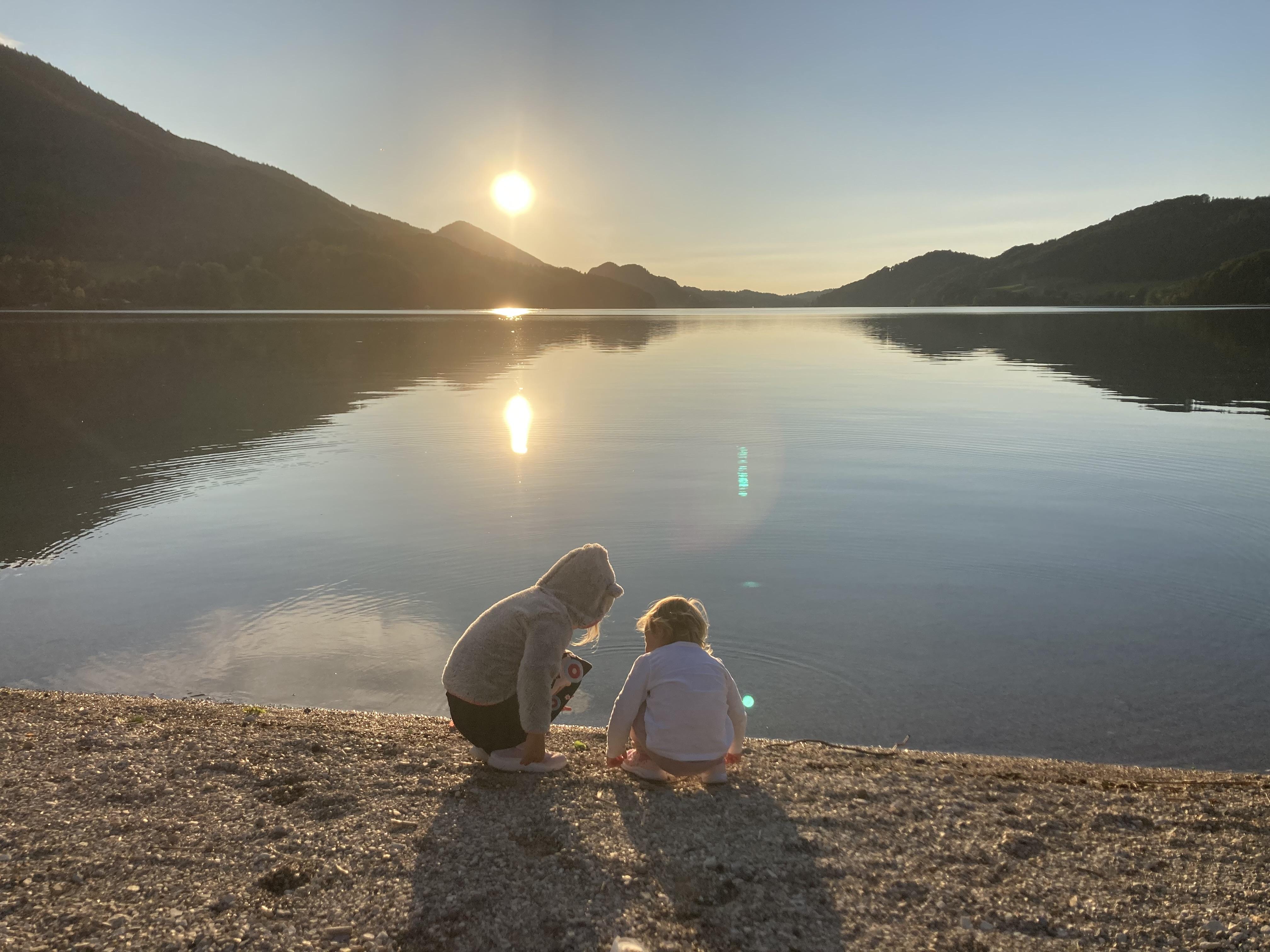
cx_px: 635
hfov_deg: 63.4
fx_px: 1027
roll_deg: +1.2
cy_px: 476
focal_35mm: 28
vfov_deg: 49.7
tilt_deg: -6.2
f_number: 1.8
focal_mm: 3.99
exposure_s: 1/3436
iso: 20
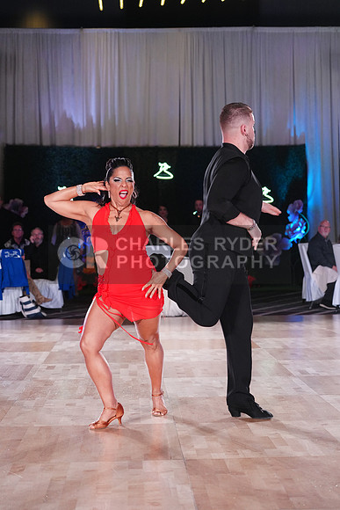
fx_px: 991
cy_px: 255
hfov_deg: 19.5
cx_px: 170
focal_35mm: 70
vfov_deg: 28.8
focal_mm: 70
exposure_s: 1/400
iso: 2500
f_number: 4
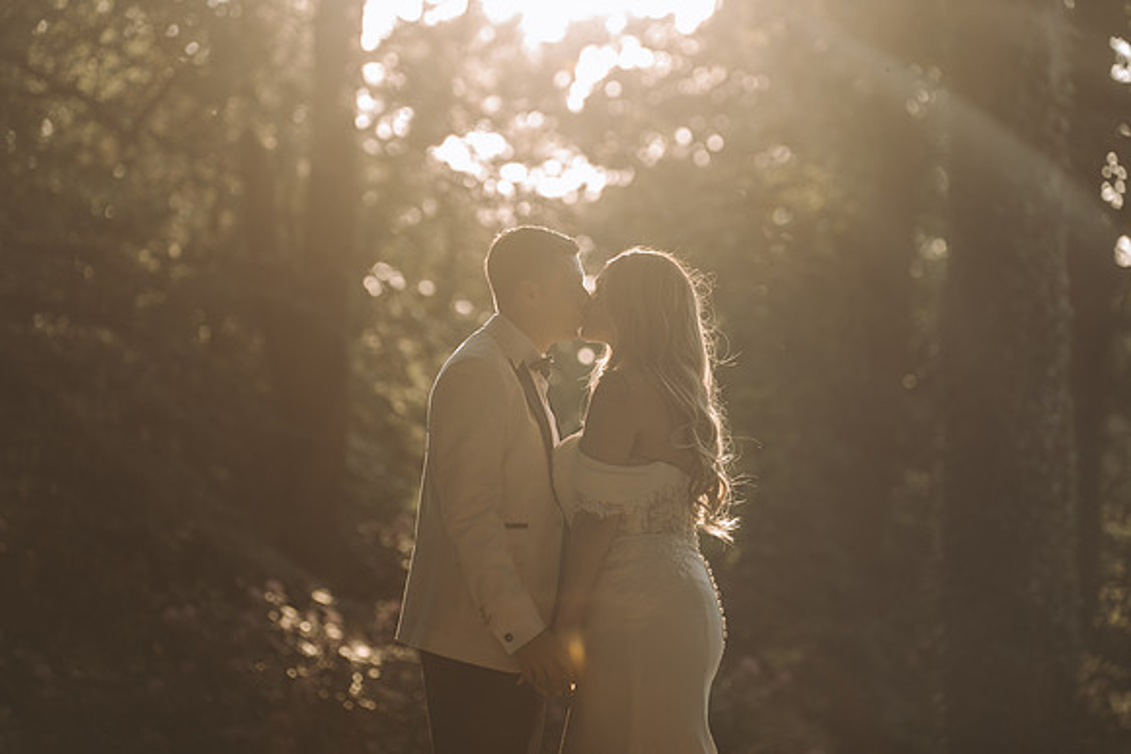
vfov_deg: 12.8
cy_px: 377
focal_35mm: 107
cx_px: 566
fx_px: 3362
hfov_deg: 19.1
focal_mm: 107
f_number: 2.8
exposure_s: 1/320
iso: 80
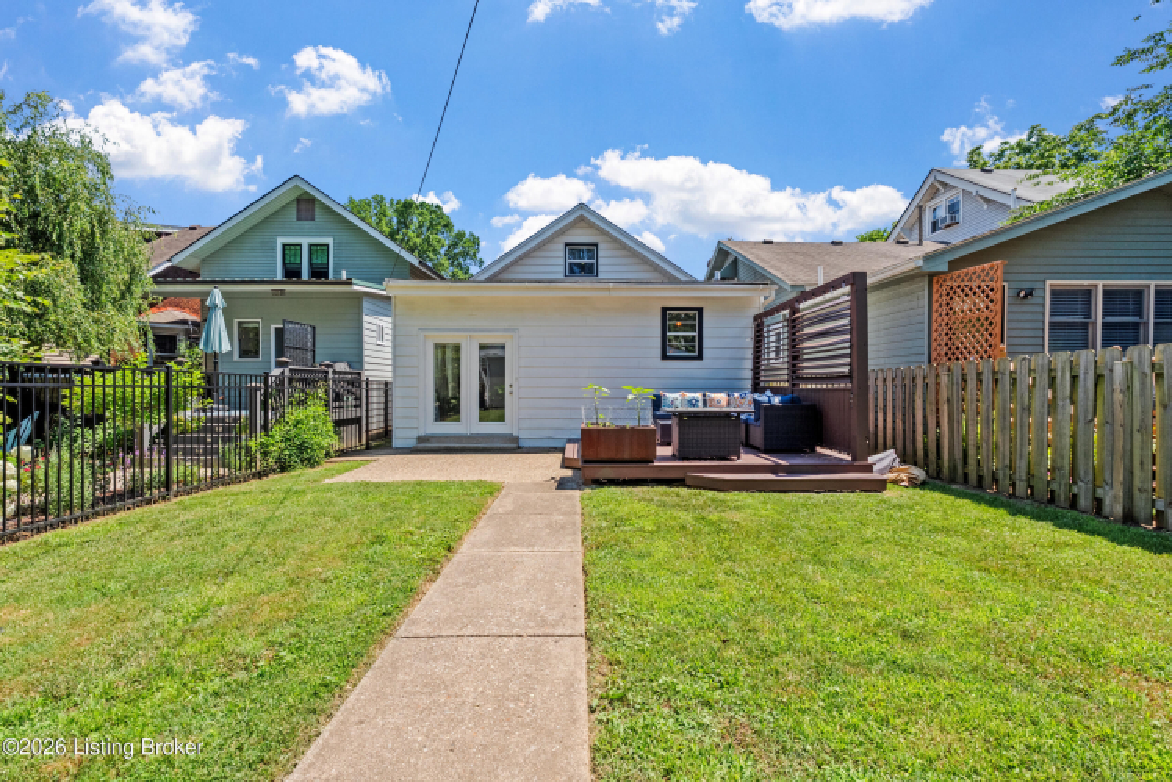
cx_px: 586
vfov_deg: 73.8
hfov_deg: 96.7
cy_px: 391
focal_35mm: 16
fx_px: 521
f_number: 11
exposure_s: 1/160
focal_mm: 16
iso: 500
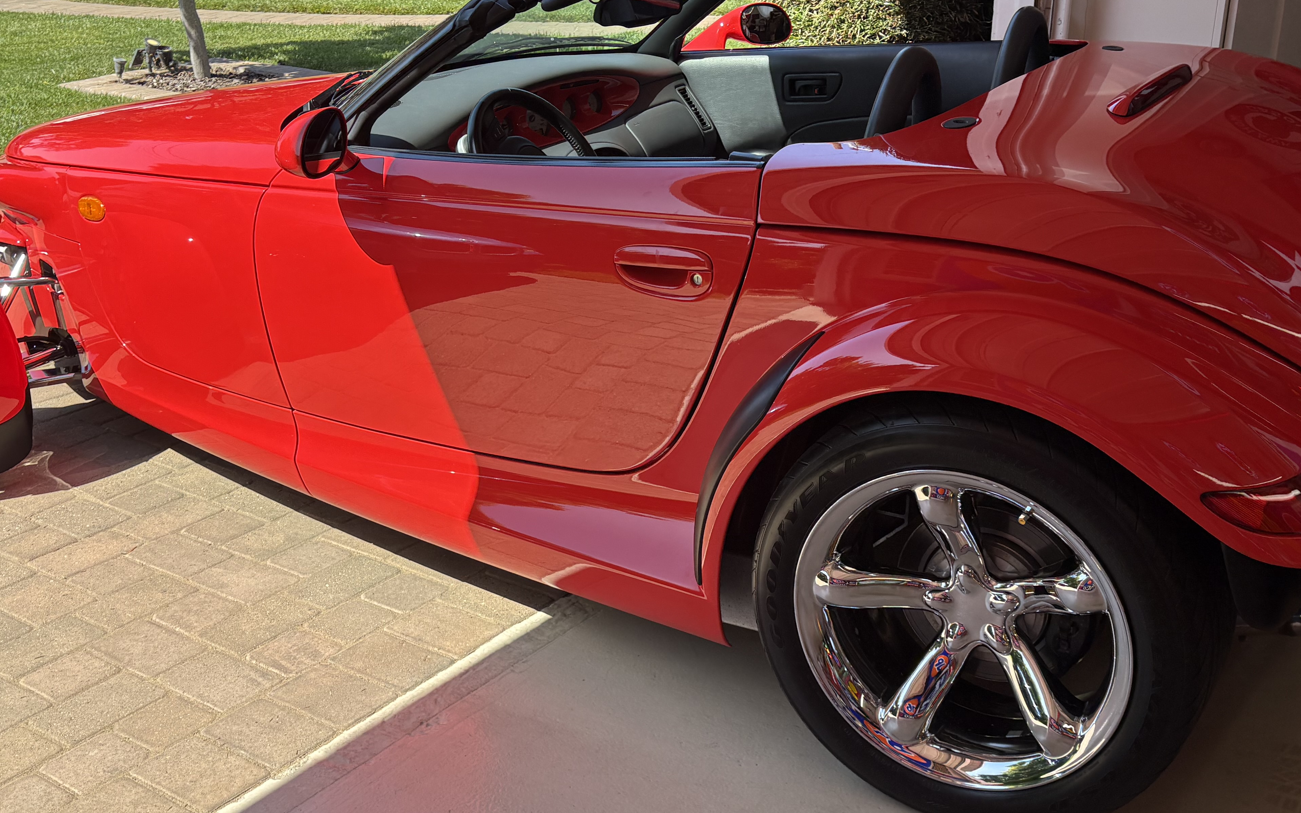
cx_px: 702
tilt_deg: -26.2
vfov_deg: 31.0
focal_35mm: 41
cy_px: 533
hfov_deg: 48.2
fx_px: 1454
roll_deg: +1.4
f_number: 1.6
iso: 50
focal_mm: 5.96
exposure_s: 1/945
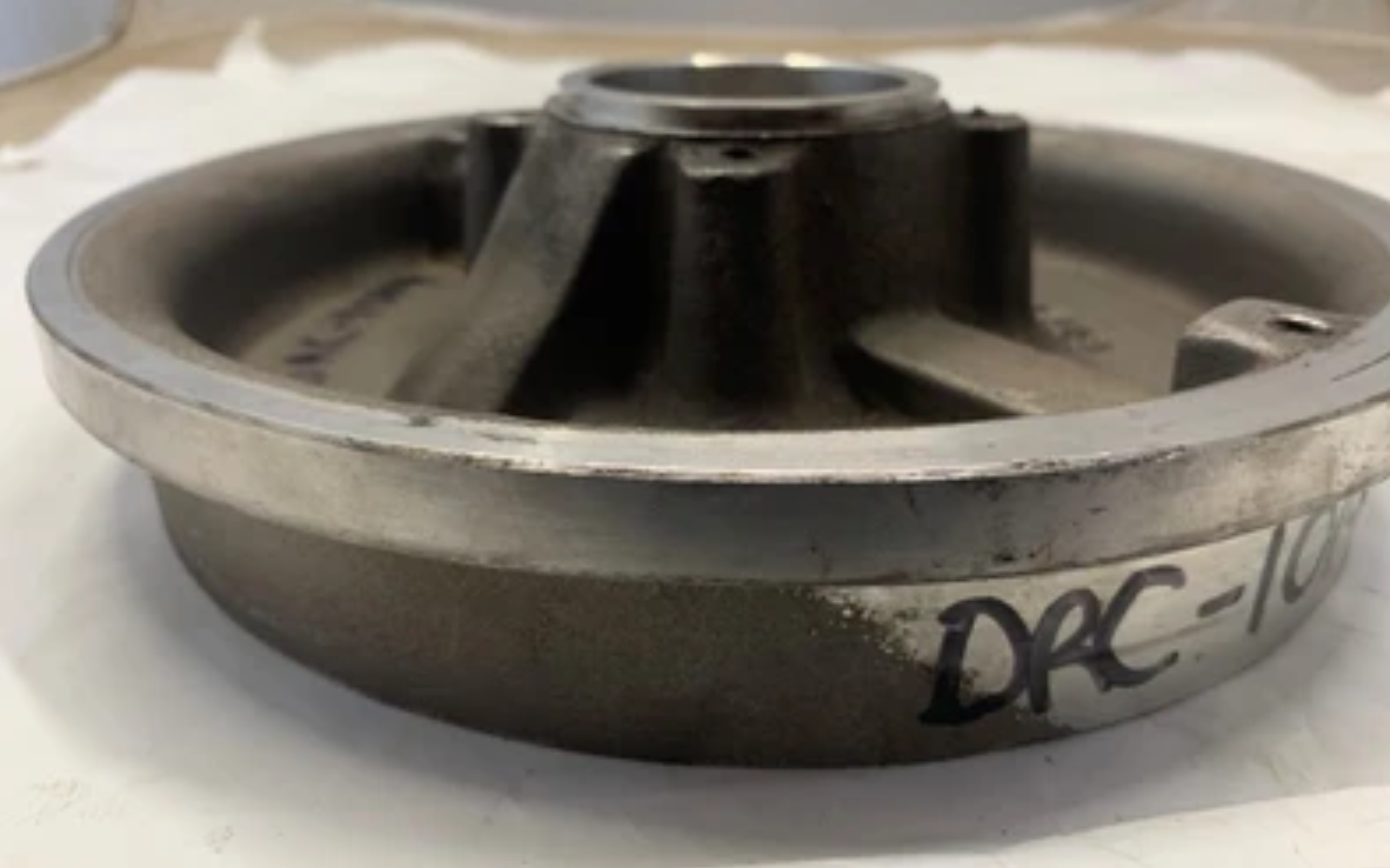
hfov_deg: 66.5
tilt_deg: -23.1
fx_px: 1060
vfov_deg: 44.5
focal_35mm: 28
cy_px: 423
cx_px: 691
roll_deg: -2.3
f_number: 1.8
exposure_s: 1/112
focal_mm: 4.25
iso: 100
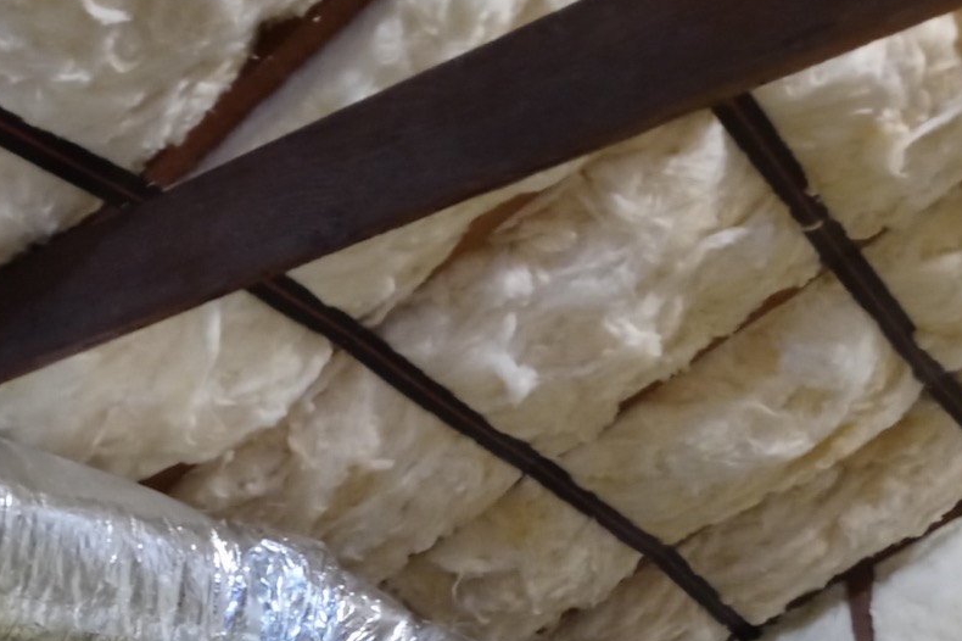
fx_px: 1576
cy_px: 654
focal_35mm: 59
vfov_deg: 22.0
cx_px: 161
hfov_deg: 32.8
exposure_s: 1/20
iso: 700
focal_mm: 3.61
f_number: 1.8
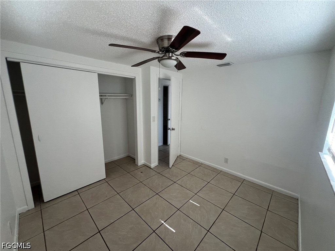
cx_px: 168
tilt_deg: -11.4
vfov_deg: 89.9
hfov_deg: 106.2
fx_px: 126
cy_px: 126
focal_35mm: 13
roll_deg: -0.6
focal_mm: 1.57
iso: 80
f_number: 1.8
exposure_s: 1/99
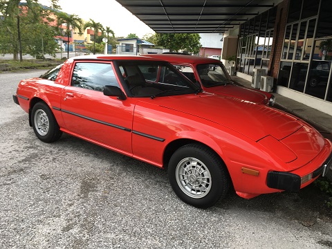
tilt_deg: -13.5
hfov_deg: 61.7
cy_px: 124
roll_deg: -2.1
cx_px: 166
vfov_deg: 48.2
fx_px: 278
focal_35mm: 29
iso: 25
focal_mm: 4.15
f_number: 2.2
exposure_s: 1/50
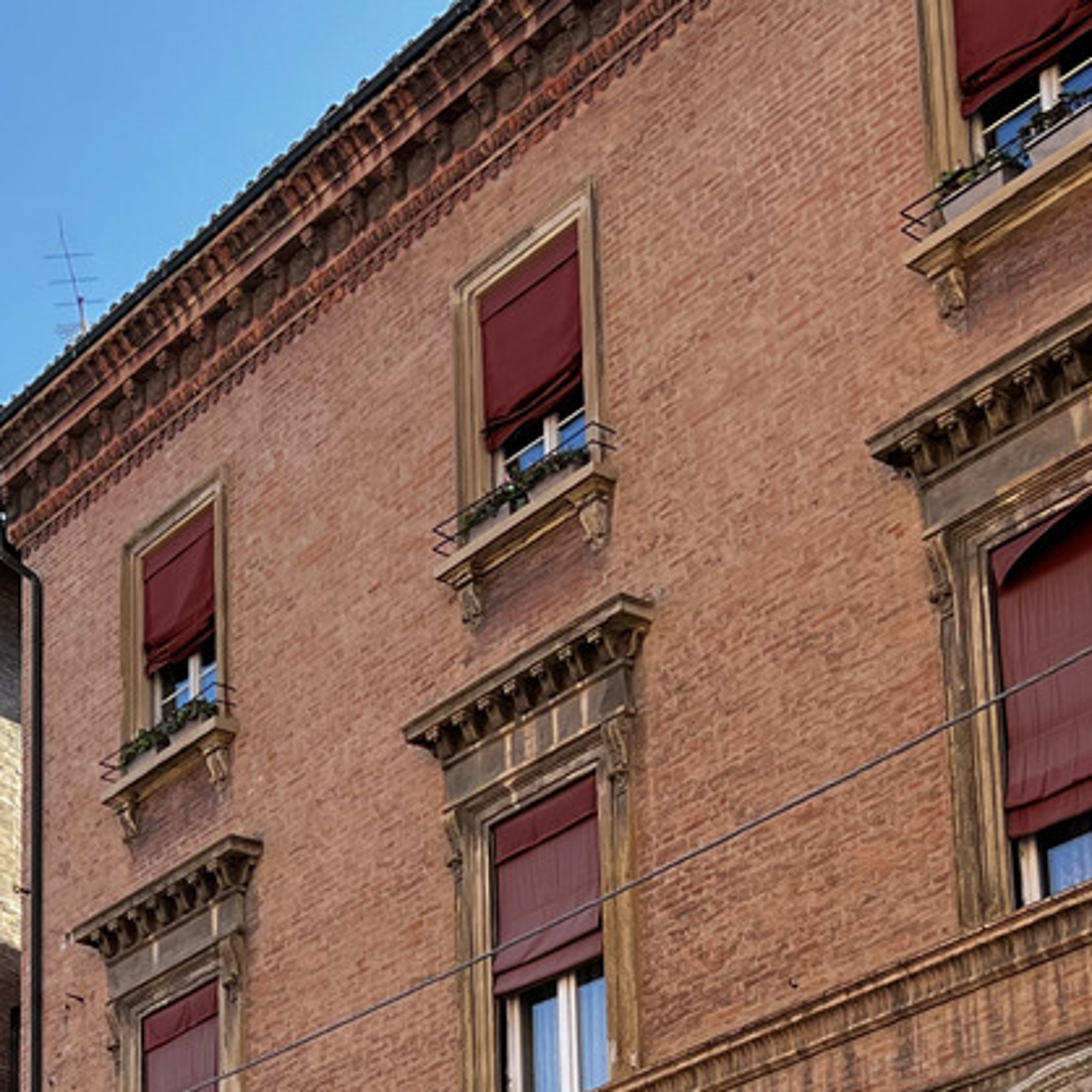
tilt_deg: +14.6
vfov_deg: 18.7
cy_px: 1304
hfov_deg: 19.5
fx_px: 3141
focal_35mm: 88
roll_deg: +0.6
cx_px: 199
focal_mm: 5.7
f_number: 1.5
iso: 50
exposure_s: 1/1597
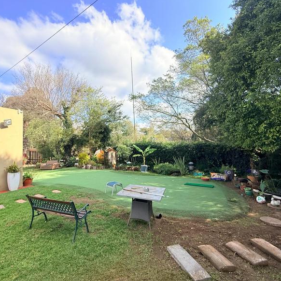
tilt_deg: +3.4
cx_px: 127
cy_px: 140
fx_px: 156
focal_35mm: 17
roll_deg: +2.7
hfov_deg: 83.7
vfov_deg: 84.0
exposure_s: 1/876
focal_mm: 2.22
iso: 50
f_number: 2.2
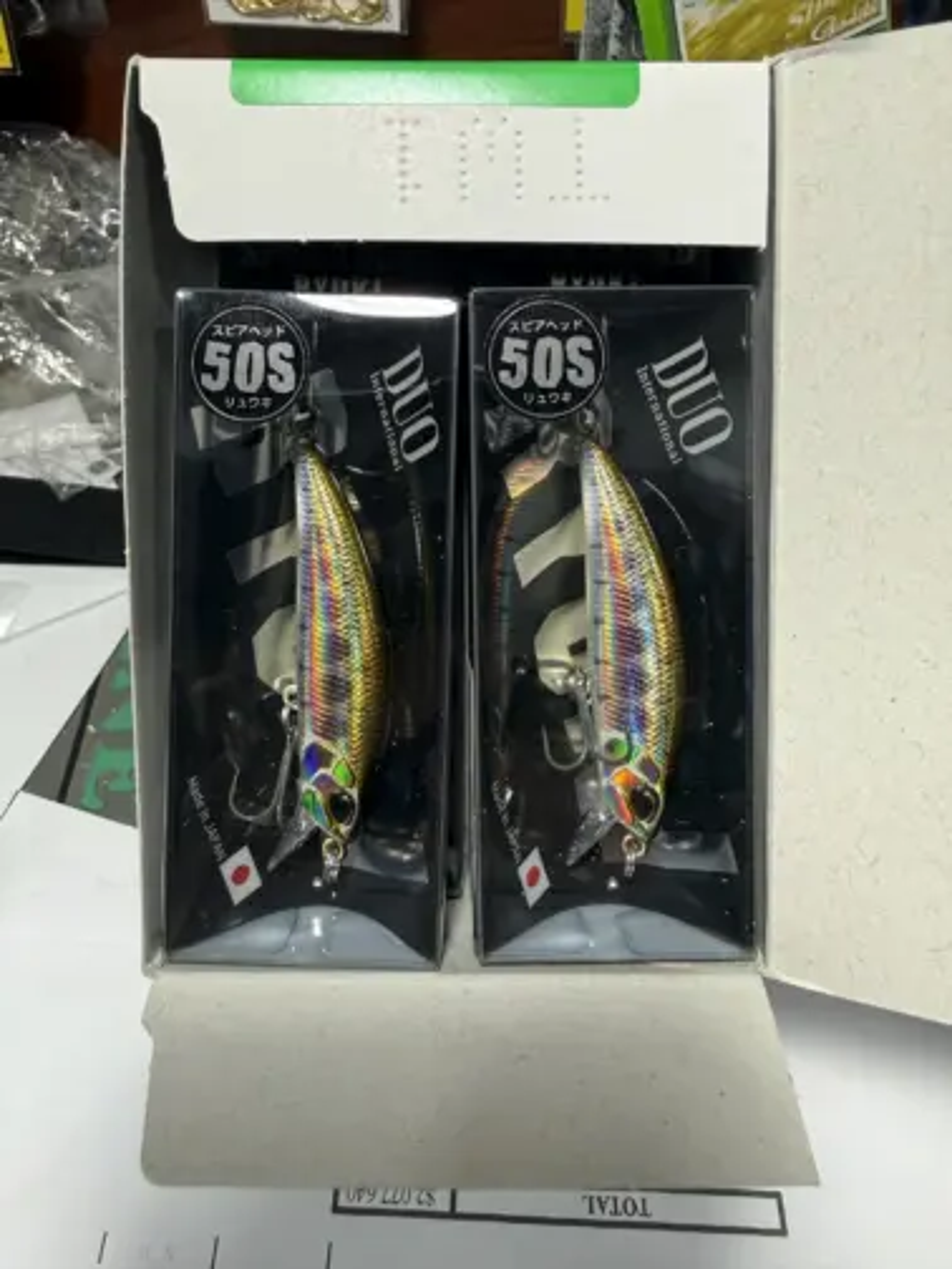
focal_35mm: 24
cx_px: 476
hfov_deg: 56.8
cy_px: 634
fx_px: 880
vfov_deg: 71.6
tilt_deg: -47.1
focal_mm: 2.22
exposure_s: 1/100
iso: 125
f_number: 2.2
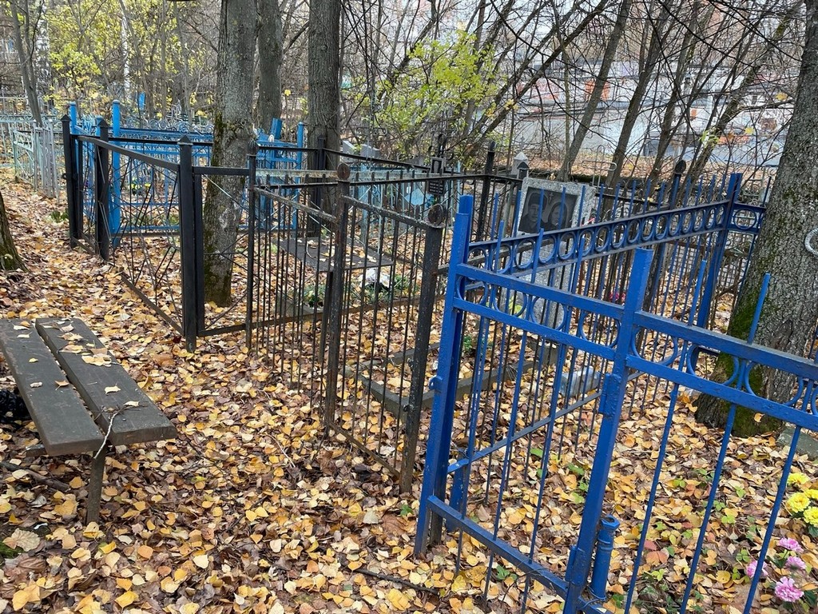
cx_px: 409
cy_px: 307
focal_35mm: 26
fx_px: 614
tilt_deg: -15.1
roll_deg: +0.6
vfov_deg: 53.1
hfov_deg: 67.3
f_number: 1.6
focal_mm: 4.2
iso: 64
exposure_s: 1/121
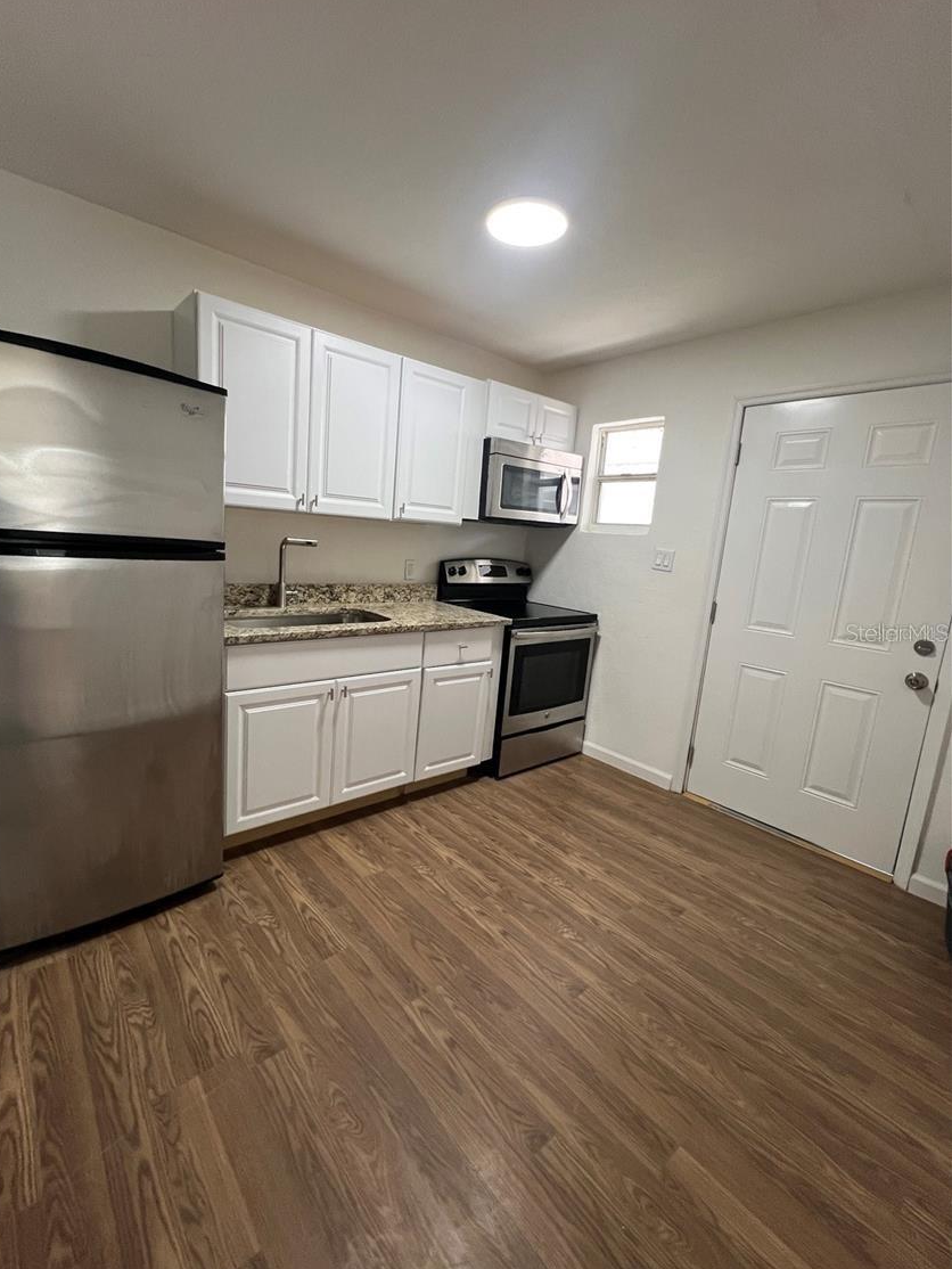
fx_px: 513
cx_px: 441
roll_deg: -4.3
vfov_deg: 102.1
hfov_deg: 85.6
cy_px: 632
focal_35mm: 14
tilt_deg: -9.9
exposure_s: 1/120
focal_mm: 1.57
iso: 200
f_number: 1.8
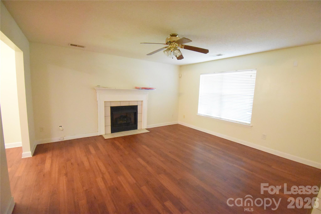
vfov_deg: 77.3
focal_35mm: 15
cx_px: 160
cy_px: 107
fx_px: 134
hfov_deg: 100.4
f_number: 4.5
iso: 12800
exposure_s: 1/100
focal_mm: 10
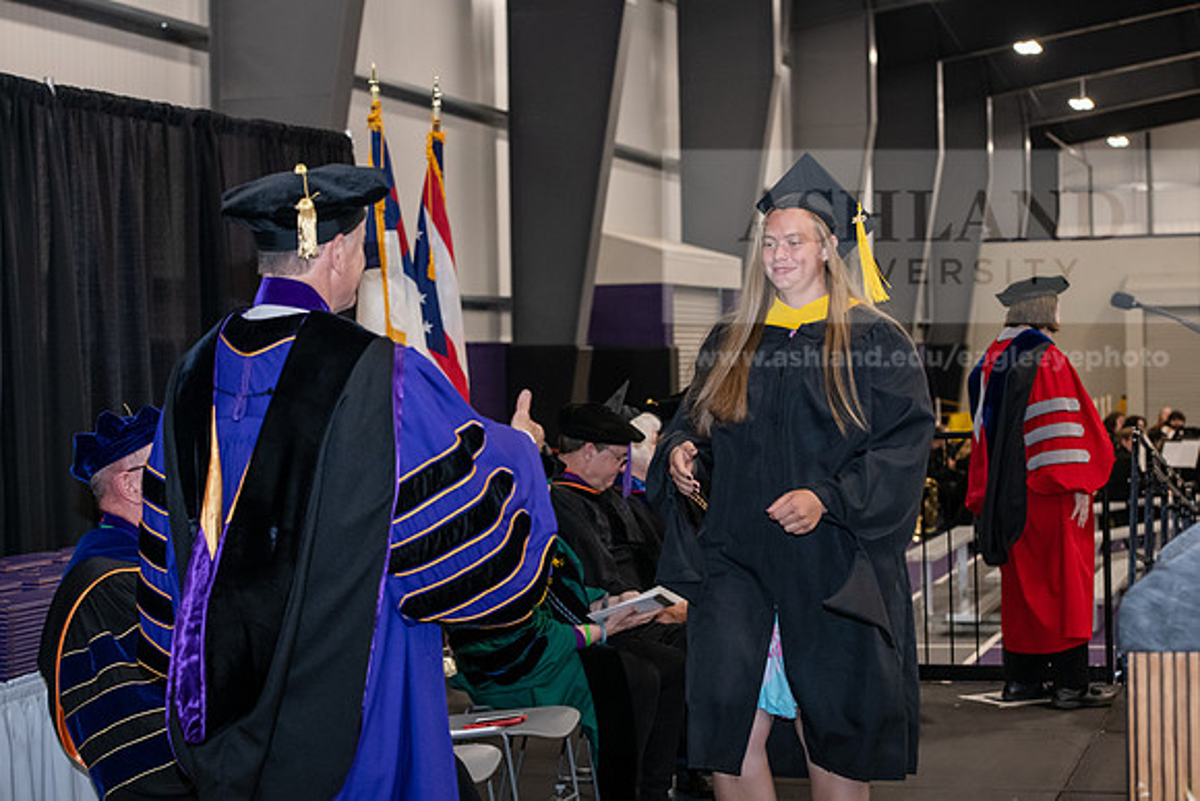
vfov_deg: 19.5
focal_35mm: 70
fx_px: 2334
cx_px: 600
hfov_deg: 28.8
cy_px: 400
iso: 2500
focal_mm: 70
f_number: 5
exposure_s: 1/200
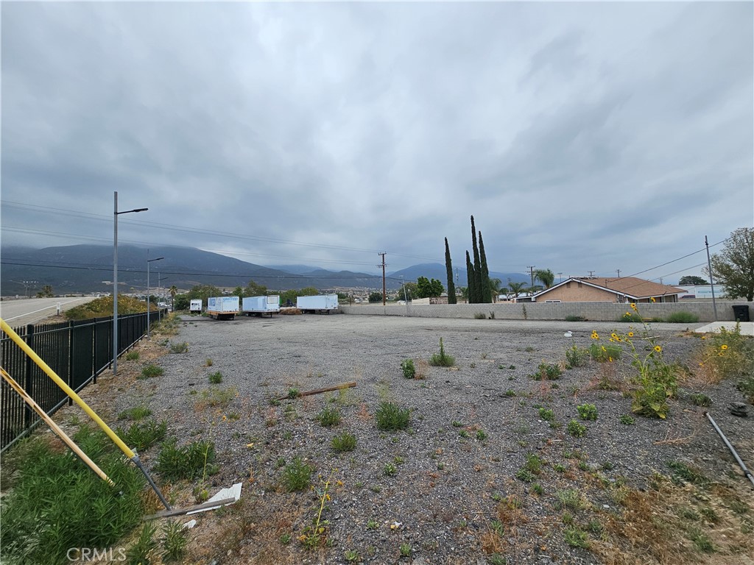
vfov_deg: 89.9
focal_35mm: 13
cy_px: 282
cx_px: 377
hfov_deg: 106.2
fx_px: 283
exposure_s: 1/2859
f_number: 2.2
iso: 50
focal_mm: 2.2
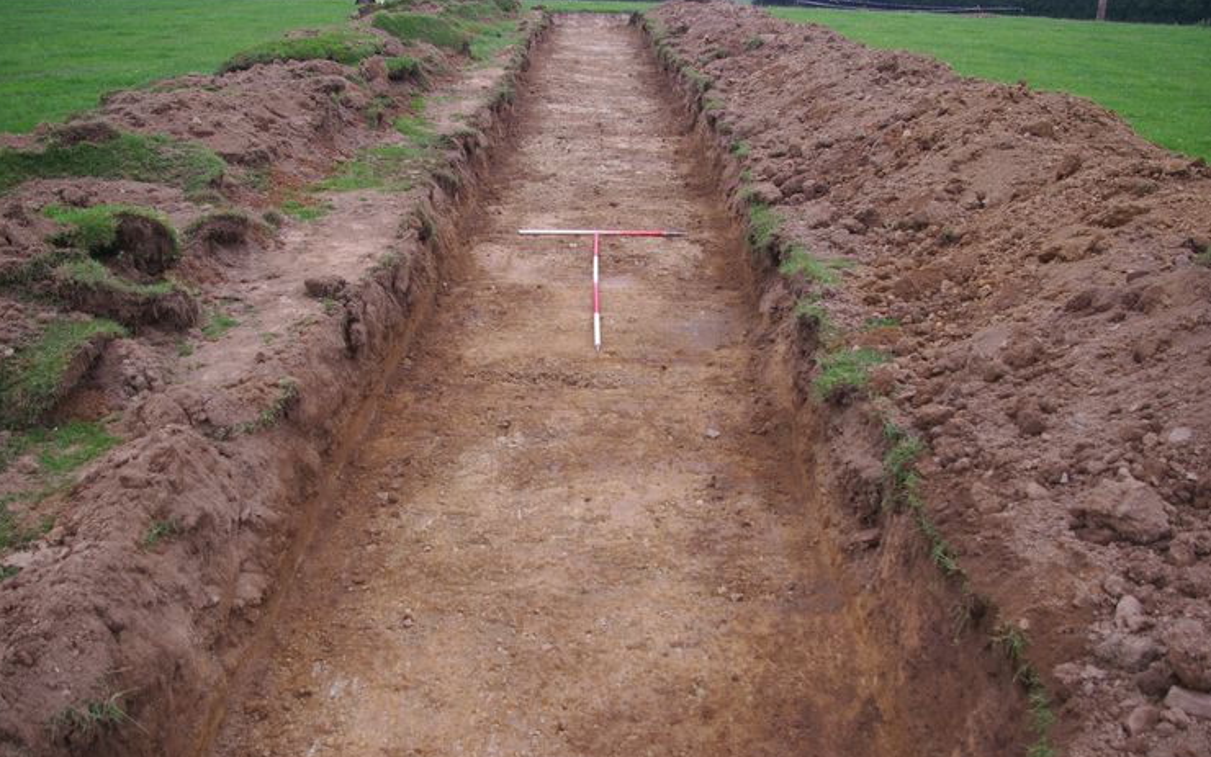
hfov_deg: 58.9
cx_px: 606
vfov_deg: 38.9
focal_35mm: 33
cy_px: 400
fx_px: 1073
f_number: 5.6
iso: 200
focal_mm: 21
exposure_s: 1/45
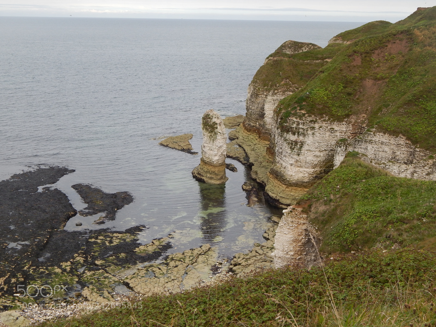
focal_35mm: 55
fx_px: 693
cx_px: 218
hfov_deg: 34.9
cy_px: 164
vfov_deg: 26.6
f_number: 3.8
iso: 125
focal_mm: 9.7
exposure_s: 1/320
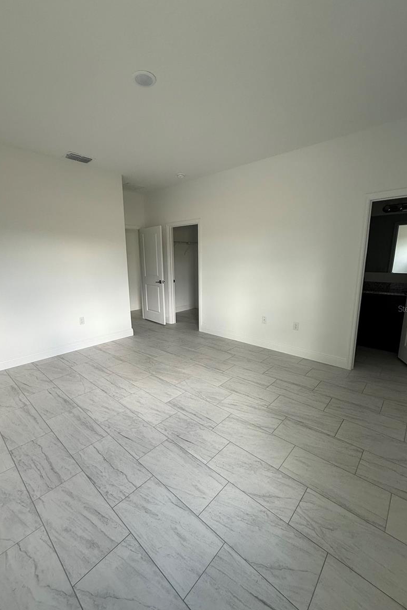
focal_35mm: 15
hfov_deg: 77.3
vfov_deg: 100.4
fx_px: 254
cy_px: 308
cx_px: 200
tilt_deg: -9.9
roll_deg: +1.0
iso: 125
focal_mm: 2.22
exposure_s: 1/99
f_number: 2.2
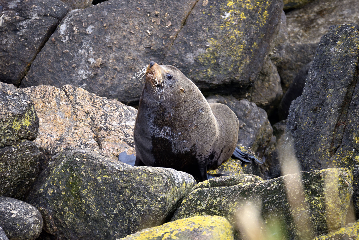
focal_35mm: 600
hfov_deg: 3.4
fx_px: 5985
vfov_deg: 2.3
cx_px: 180
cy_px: 120
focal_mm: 600
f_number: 6.3
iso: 1000
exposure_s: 1/640
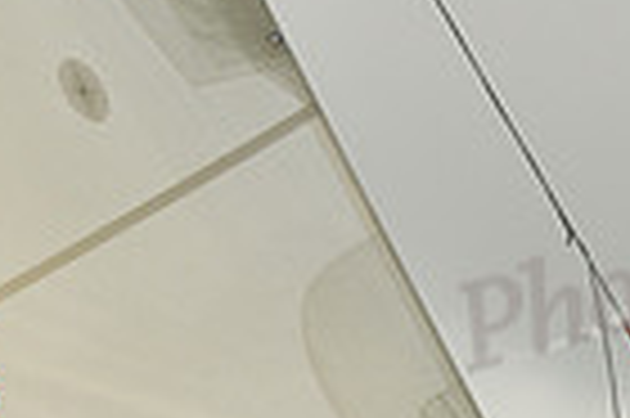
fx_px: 9439
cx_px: 230
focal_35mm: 540
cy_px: 551
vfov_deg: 2.5
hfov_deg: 3.8
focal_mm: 130
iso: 320
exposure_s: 1/800
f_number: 7.1
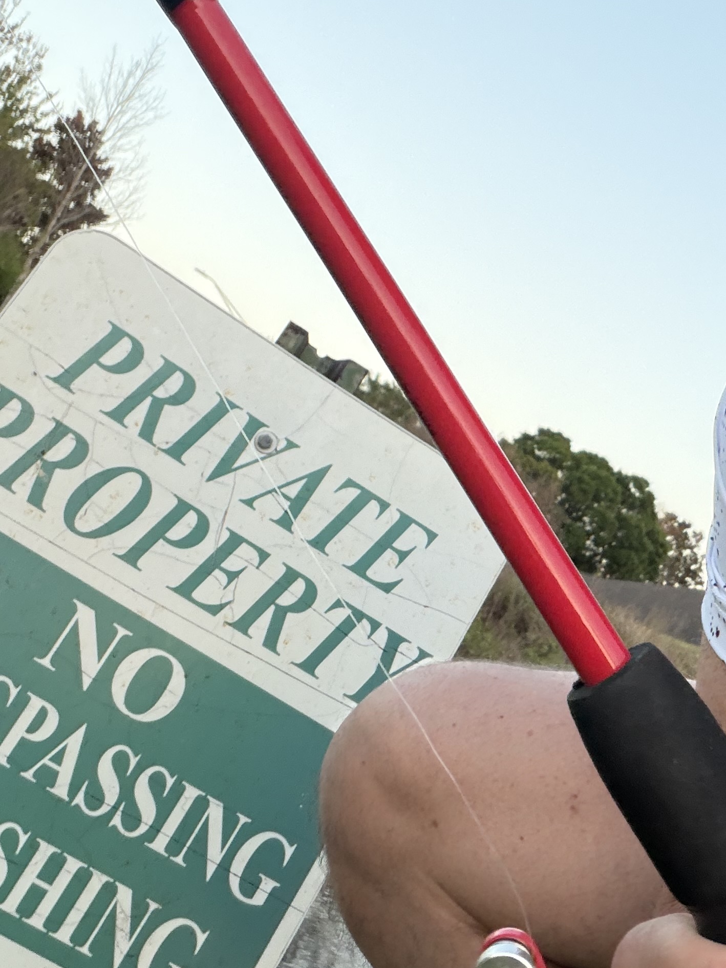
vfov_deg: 38.6
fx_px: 1370
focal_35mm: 49
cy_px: 348
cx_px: 552
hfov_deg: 29.2
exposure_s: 1/76
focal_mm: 2.71
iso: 80
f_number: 1.9
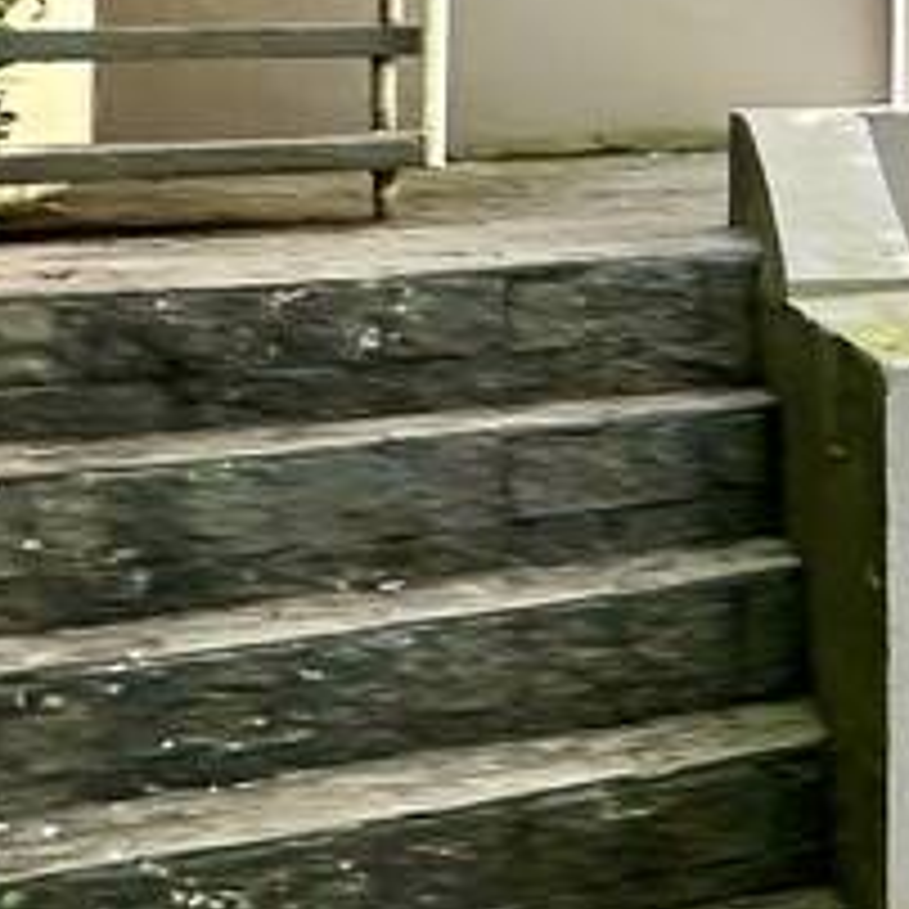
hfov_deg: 11.8
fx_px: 2614
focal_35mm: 88
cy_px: -18
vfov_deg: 19.1
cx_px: 2637
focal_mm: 2.22
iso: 40
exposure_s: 1/463
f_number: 2.2
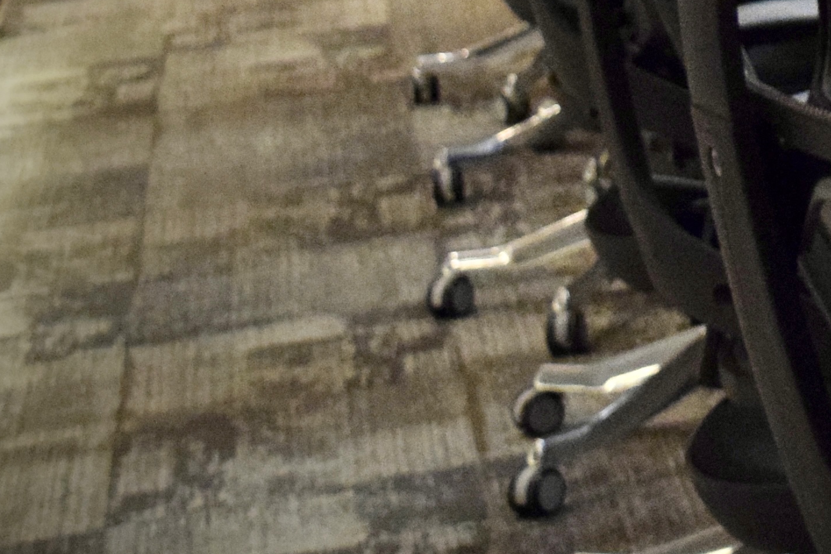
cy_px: -350
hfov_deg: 10.9
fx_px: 3925
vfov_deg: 7.9
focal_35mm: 170
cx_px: 1741
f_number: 4
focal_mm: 27
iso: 3200
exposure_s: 1/250
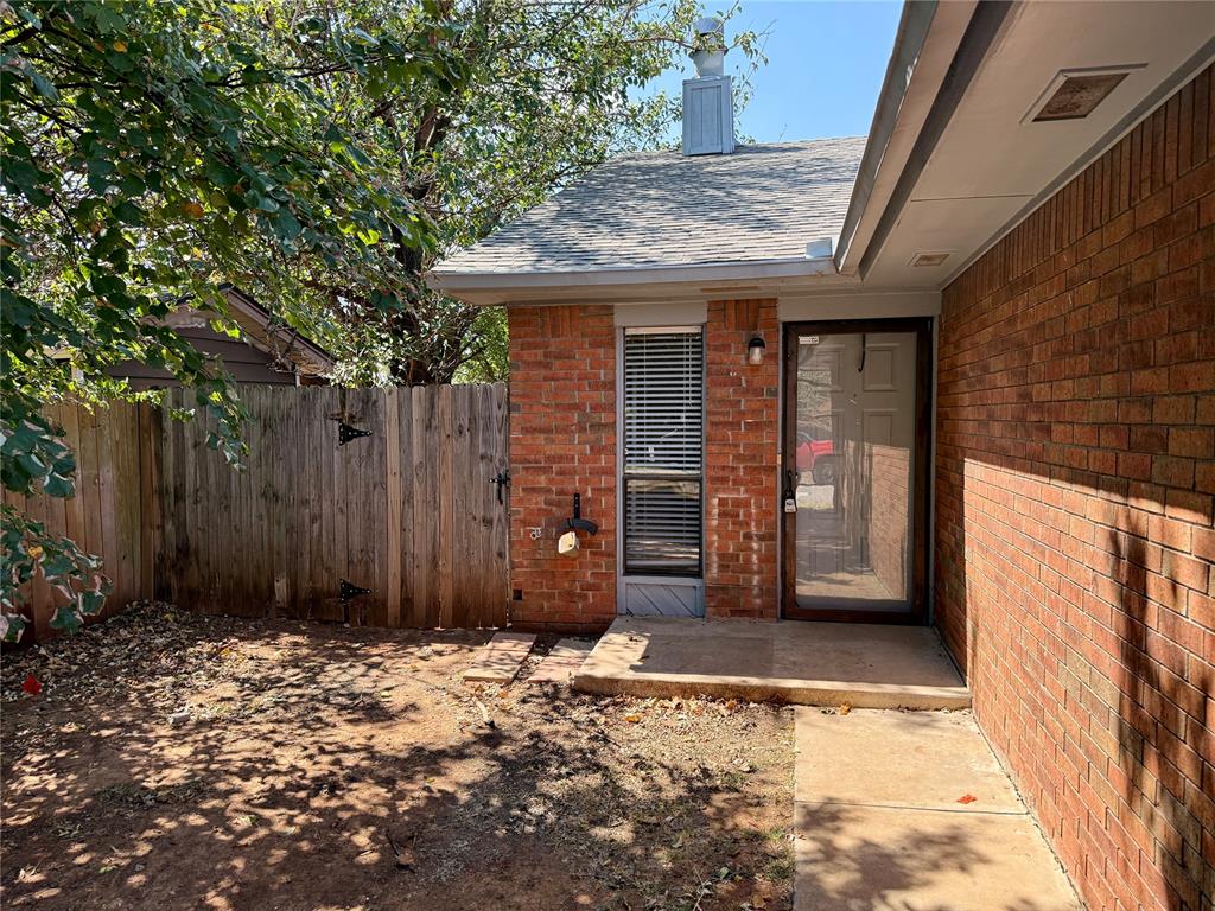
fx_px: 842
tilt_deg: -2.2
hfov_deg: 71.6
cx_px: 608
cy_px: 456
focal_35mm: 24
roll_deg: -0.1
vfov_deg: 56.8
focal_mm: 6.76
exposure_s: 1/1230
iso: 100
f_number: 1.78
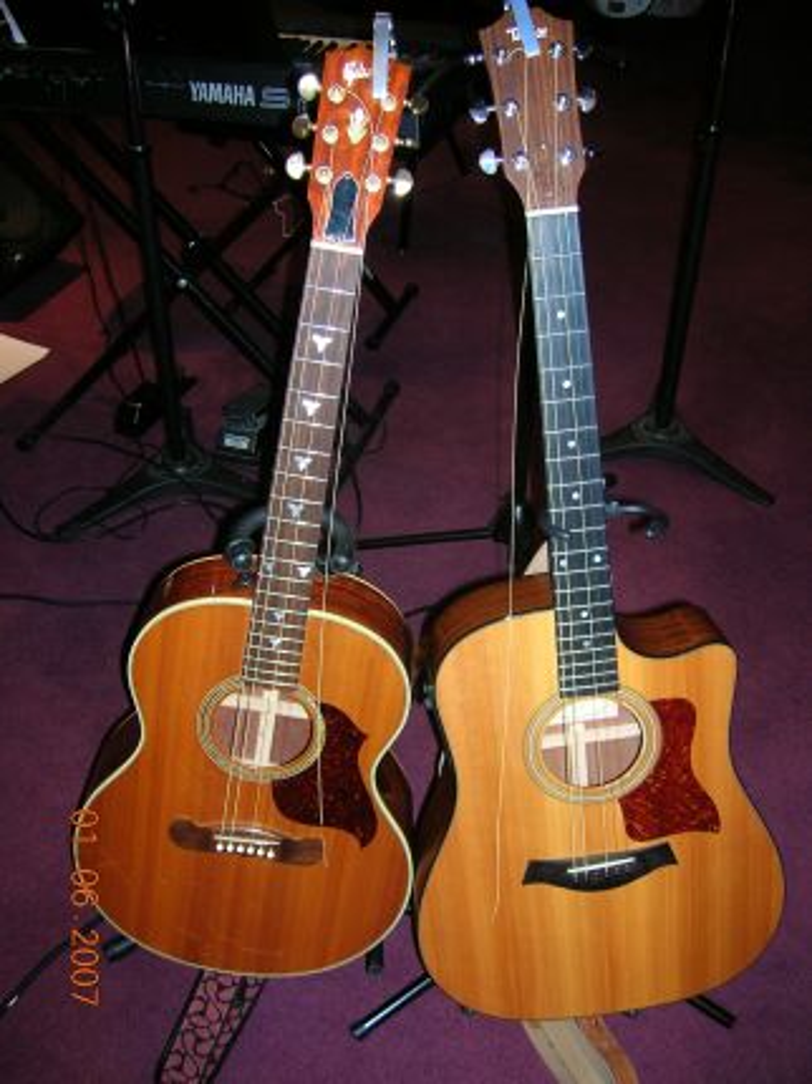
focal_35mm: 34
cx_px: 406
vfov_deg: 54.0
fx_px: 1064
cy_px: 542
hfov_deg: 41.8
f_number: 2.9
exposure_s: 1/60.1
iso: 74
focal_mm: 5.7
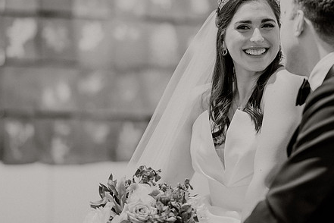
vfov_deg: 9.9
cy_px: 96
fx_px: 1280
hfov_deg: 14.9
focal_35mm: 138
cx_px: 204
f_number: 2
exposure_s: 1/200
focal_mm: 105
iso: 800
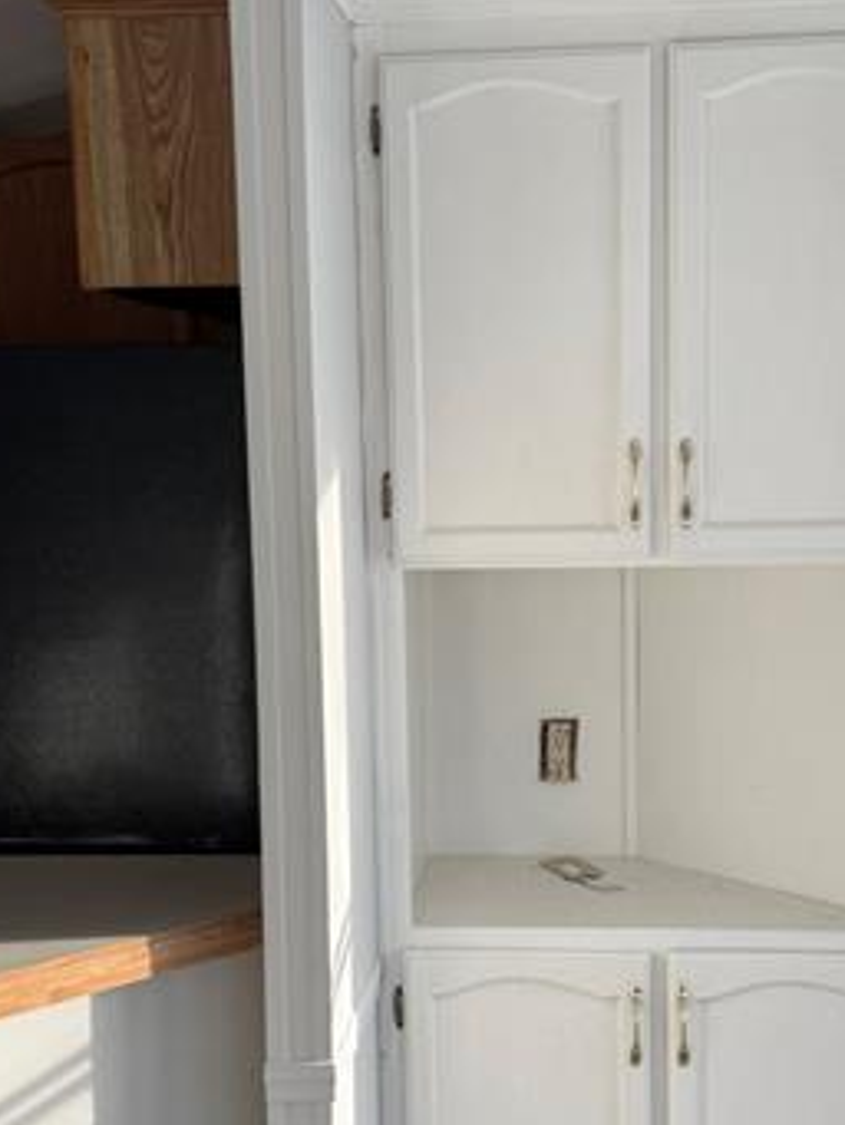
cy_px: 680
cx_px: 432
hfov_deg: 27.0
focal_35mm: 54
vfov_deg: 35.4
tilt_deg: -8.5
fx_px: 1756
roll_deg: +3.3
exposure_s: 1/559
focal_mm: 6.76
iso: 80
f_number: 1.78
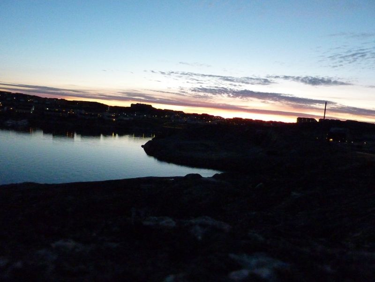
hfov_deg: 69.4
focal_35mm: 25
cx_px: 188
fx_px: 271
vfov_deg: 54.9
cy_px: 141
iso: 800
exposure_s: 1/25
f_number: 3.3
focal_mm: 4.1
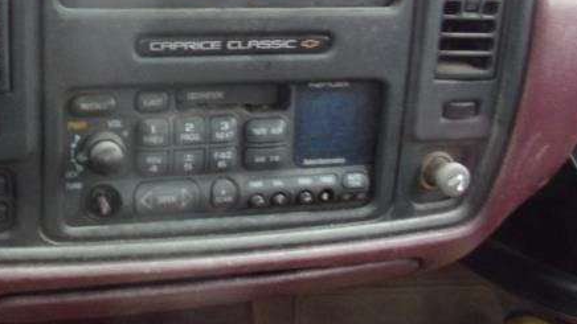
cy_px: 86
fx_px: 734
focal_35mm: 48
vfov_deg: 24.7
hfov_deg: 42.2
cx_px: 184
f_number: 3.3
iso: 199
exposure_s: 1/34
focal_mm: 4.3
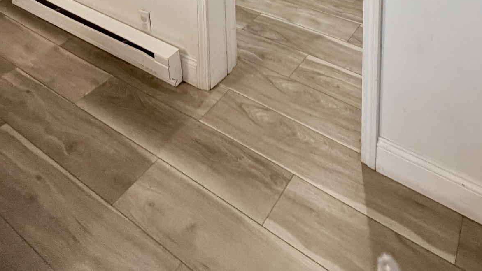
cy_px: -167
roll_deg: -1.3
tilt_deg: -5.8
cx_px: 348
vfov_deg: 25.3
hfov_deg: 61.5
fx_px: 383
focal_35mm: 30
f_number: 2.2
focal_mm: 2.22
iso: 400
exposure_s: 1/60
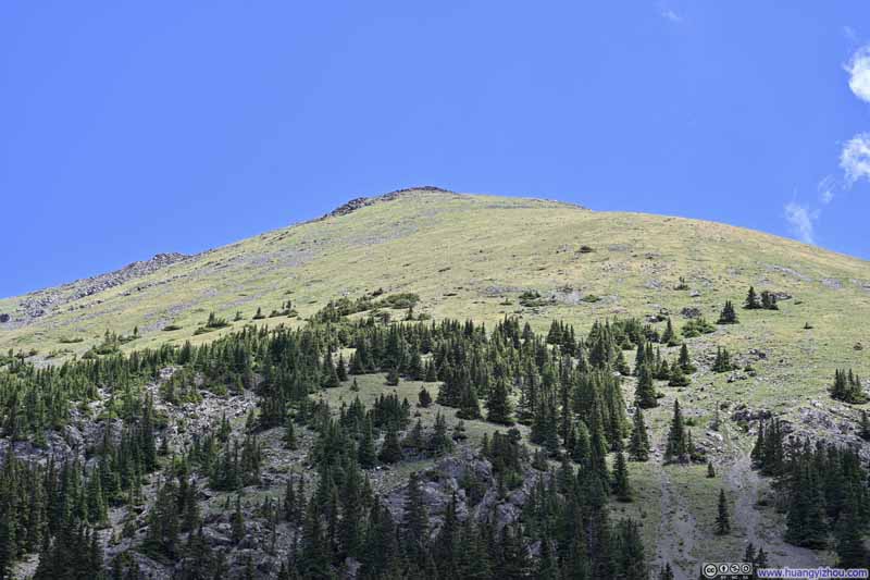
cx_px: 435
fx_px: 2488
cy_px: 290
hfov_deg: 19.8
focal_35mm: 103
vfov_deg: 13.3
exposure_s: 1/250
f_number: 5.6
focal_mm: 103
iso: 64
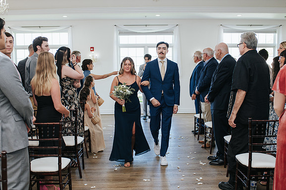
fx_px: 326
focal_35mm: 41
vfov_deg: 32.6
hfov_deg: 47.4
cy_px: 105
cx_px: 143
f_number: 3.5
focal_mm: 35
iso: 800
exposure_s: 1/200
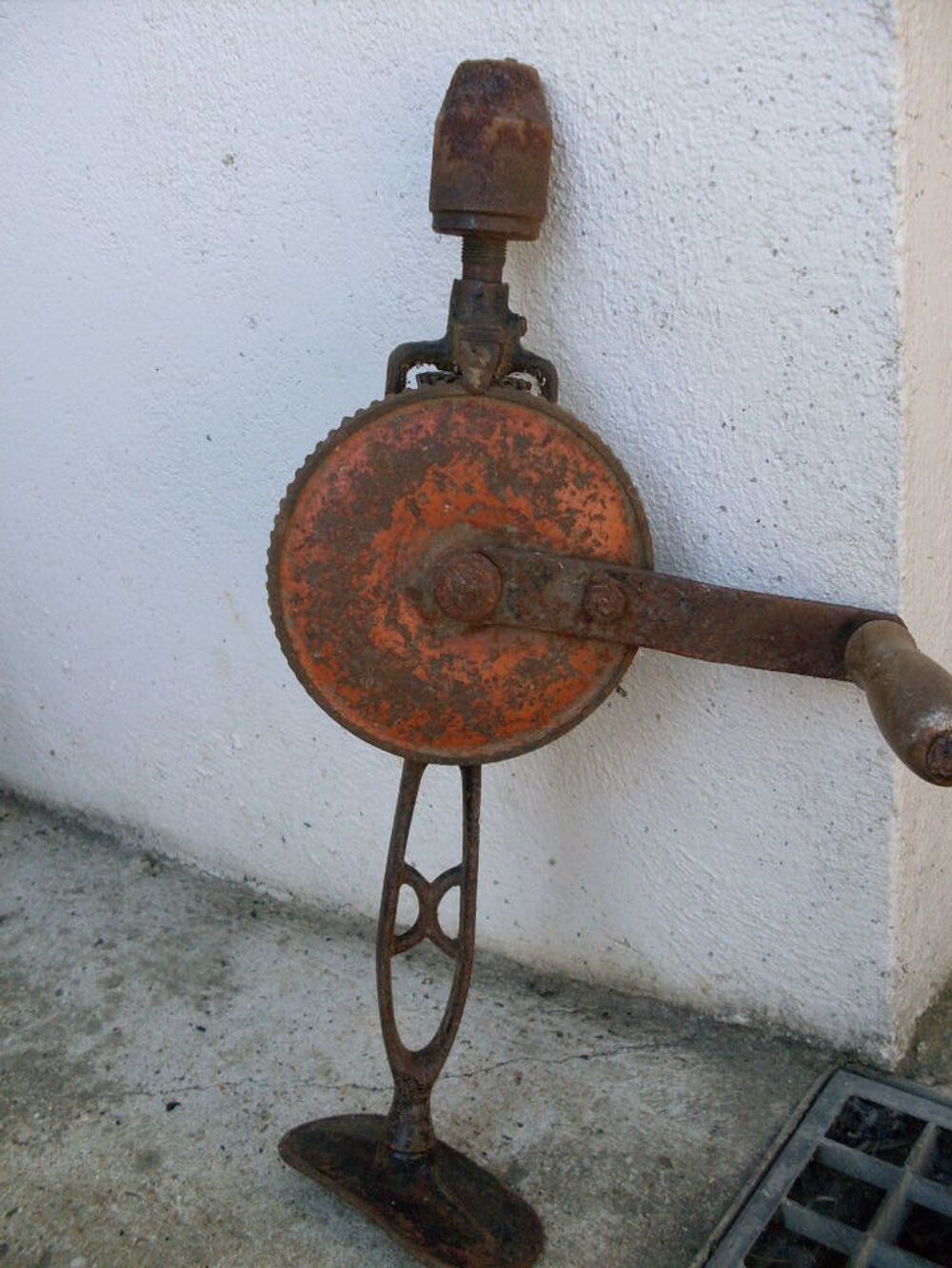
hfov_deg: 37.7
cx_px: 476
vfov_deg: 49.0
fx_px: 1393
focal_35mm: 38
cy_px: 634
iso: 80
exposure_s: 1/350
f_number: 2.8
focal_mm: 6.3
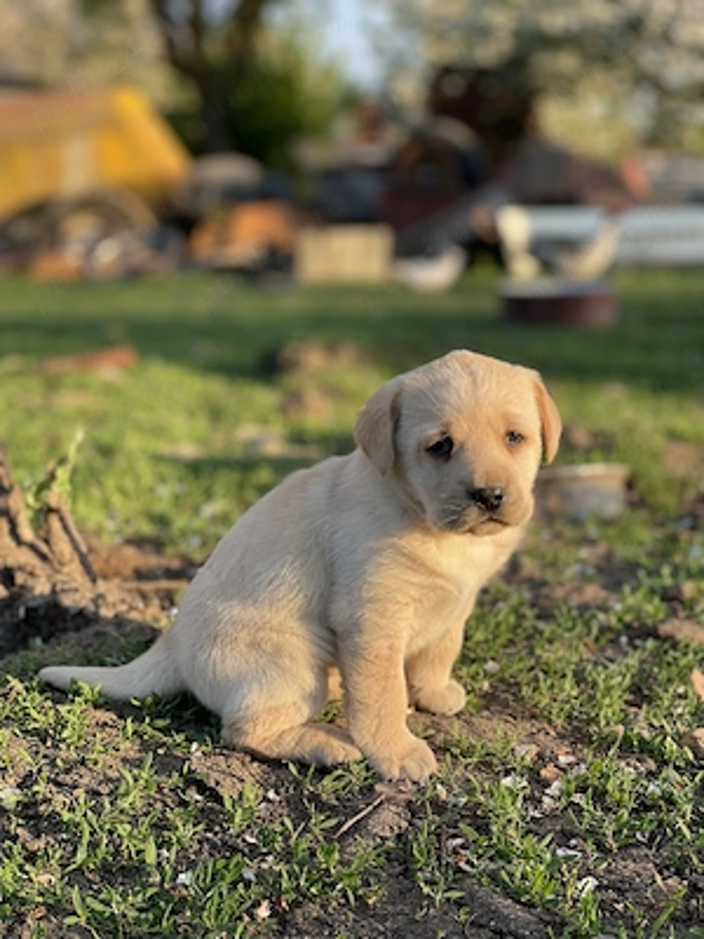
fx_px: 1735
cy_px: 470
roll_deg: +1.5
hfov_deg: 22.9
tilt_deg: -7.6
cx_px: 352
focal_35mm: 64
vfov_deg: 30.3
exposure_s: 1/121
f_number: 2.2
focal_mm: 7.5
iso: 25
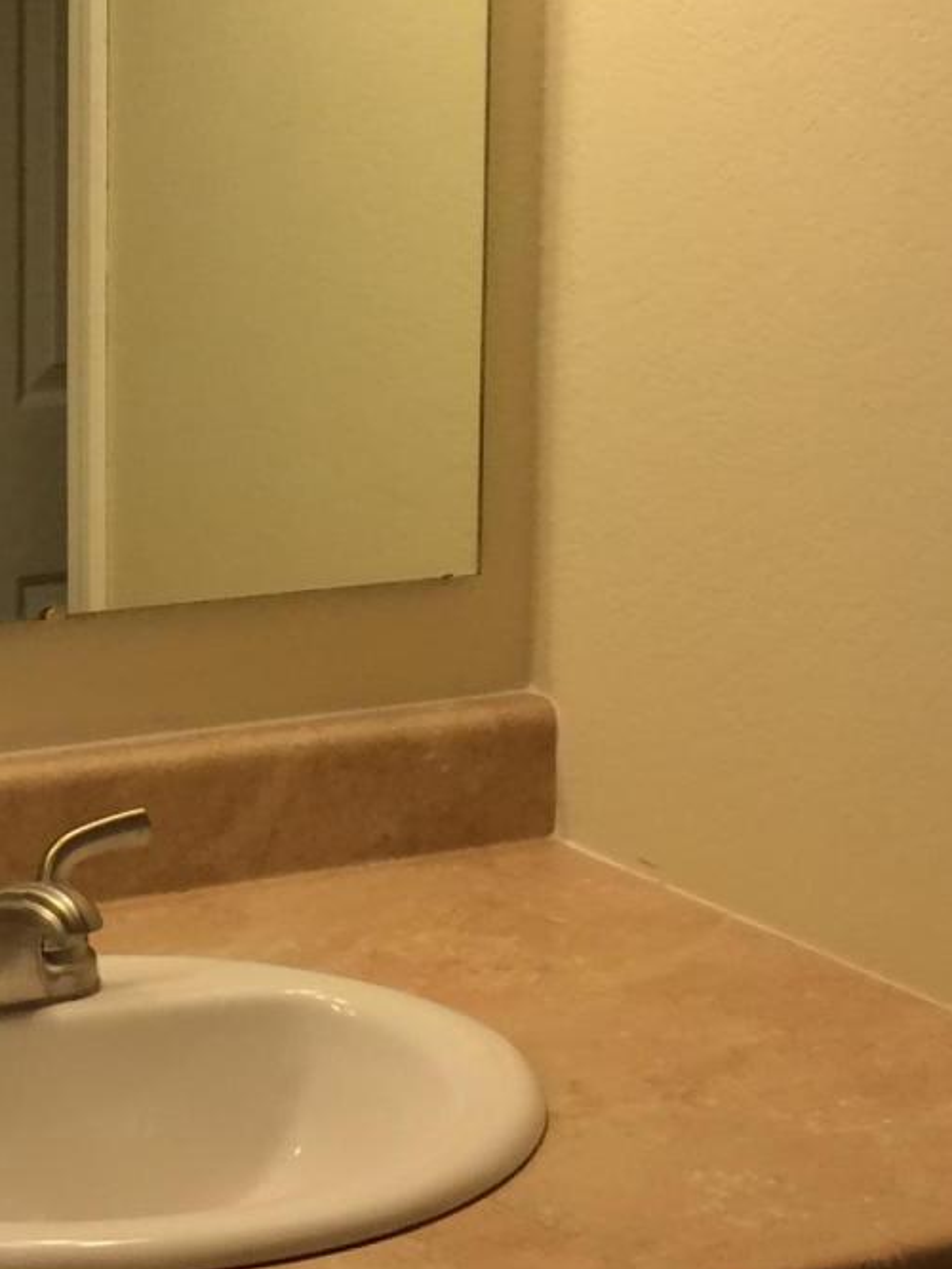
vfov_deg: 21.6
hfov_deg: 16.1
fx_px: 3301
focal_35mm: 90
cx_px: -8
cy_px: 301
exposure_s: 1/40
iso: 40
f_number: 2.2
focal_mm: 4.12
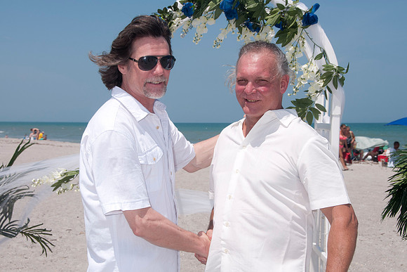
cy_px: 140
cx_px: 194
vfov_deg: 19.5
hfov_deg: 28.9
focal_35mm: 70
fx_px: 788
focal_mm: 44
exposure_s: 1/250
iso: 100
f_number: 13
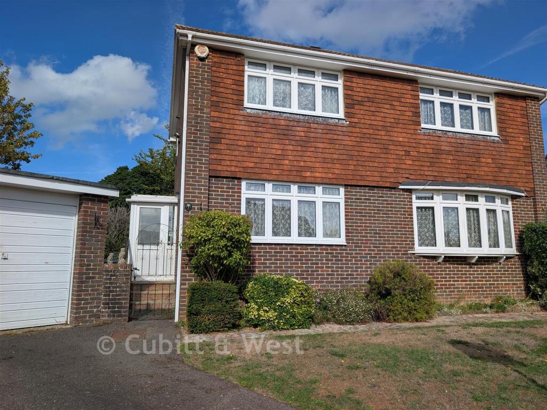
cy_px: 205
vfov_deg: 56.8
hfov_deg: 71.6
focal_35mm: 24
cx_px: 274
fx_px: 379
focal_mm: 6.9
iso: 16
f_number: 1.68
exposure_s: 1/2370
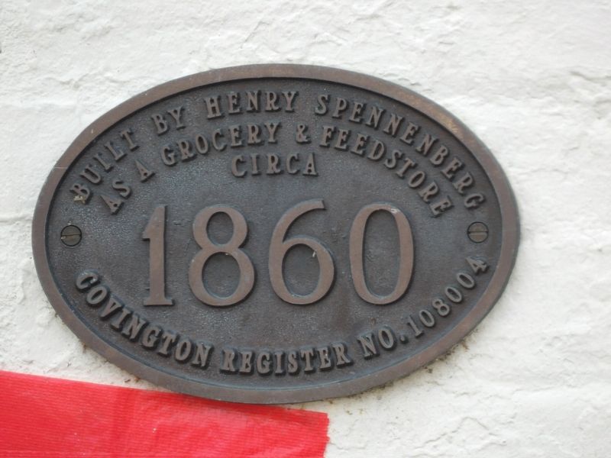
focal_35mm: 967
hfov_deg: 2.1
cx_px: 306
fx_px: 17068
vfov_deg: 1.5
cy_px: 229
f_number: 5.3
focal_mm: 173.5
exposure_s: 1/100
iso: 147
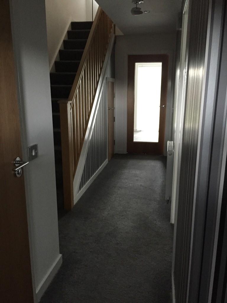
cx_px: 114
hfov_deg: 48.2
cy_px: 152
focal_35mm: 29
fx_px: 254
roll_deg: -0.6
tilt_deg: -14.9
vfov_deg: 61.7
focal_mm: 4.15
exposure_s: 1/20
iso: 250
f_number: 2.2
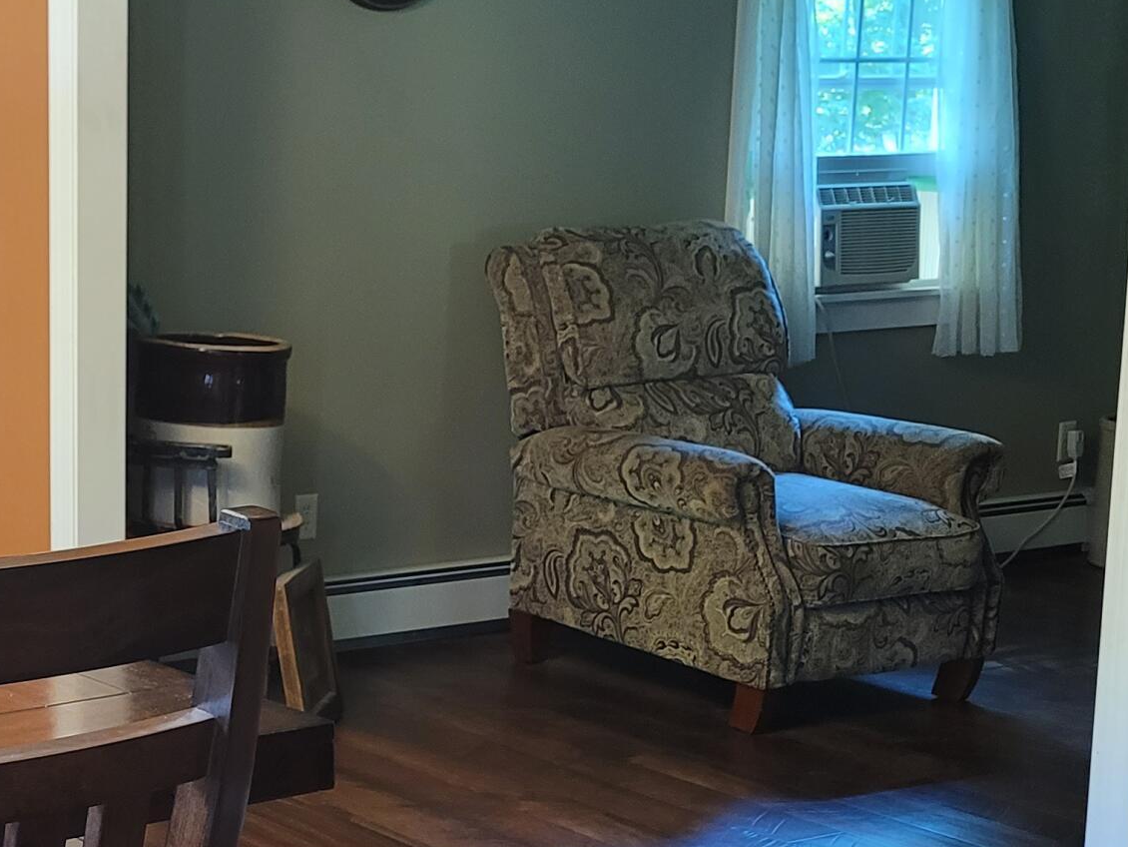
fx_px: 2249
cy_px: 524
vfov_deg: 21.3
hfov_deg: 26.0
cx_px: -111
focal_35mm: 69
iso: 250
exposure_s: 1/40
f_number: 1.8
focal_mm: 5.4
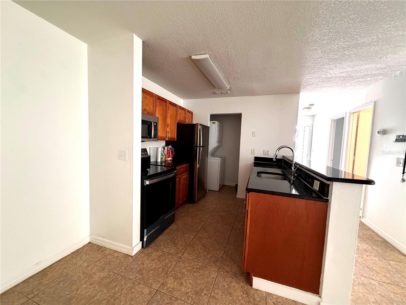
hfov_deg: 102.1
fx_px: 164
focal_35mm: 14
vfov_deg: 85.7
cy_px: 152
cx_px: 203
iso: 500
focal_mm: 2.2
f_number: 2.2
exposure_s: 1/60
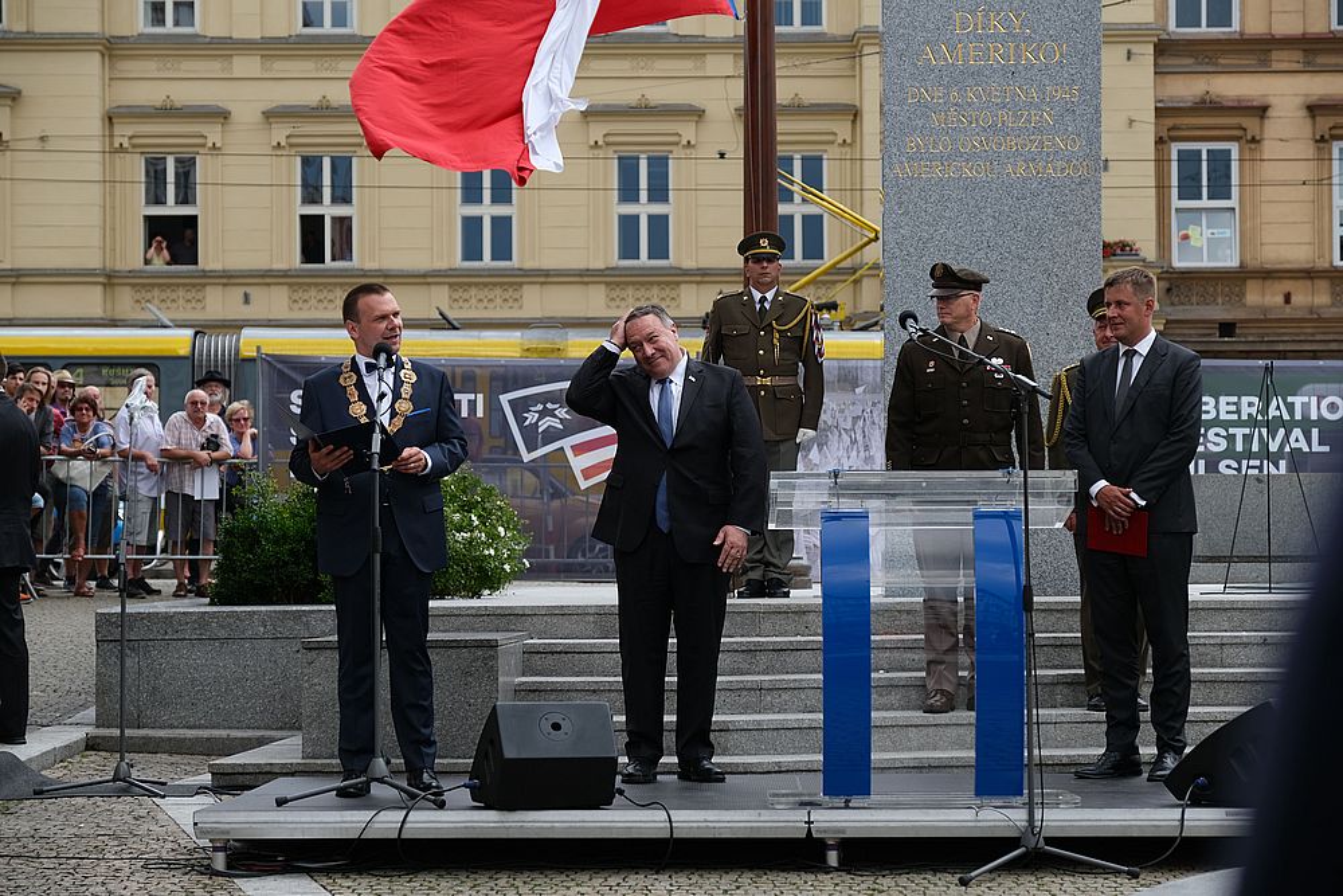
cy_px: 448
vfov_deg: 16.5
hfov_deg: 24.5
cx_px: 672
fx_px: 3097
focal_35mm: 83
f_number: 3.6
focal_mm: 55
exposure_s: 1/500
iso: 160
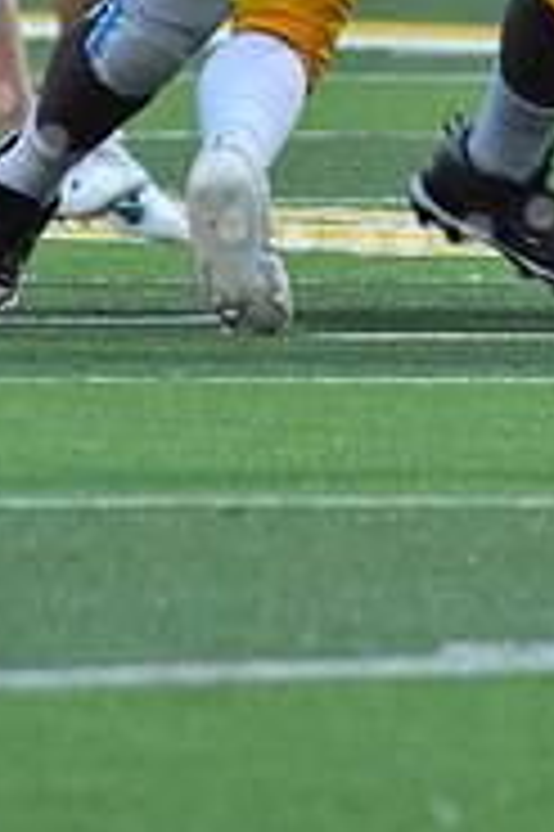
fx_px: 43544
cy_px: -292
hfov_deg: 0.7
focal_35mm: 1883
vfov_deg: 1.1
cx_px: 365
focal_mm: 600
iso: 6400
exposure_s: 1/200
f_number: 11
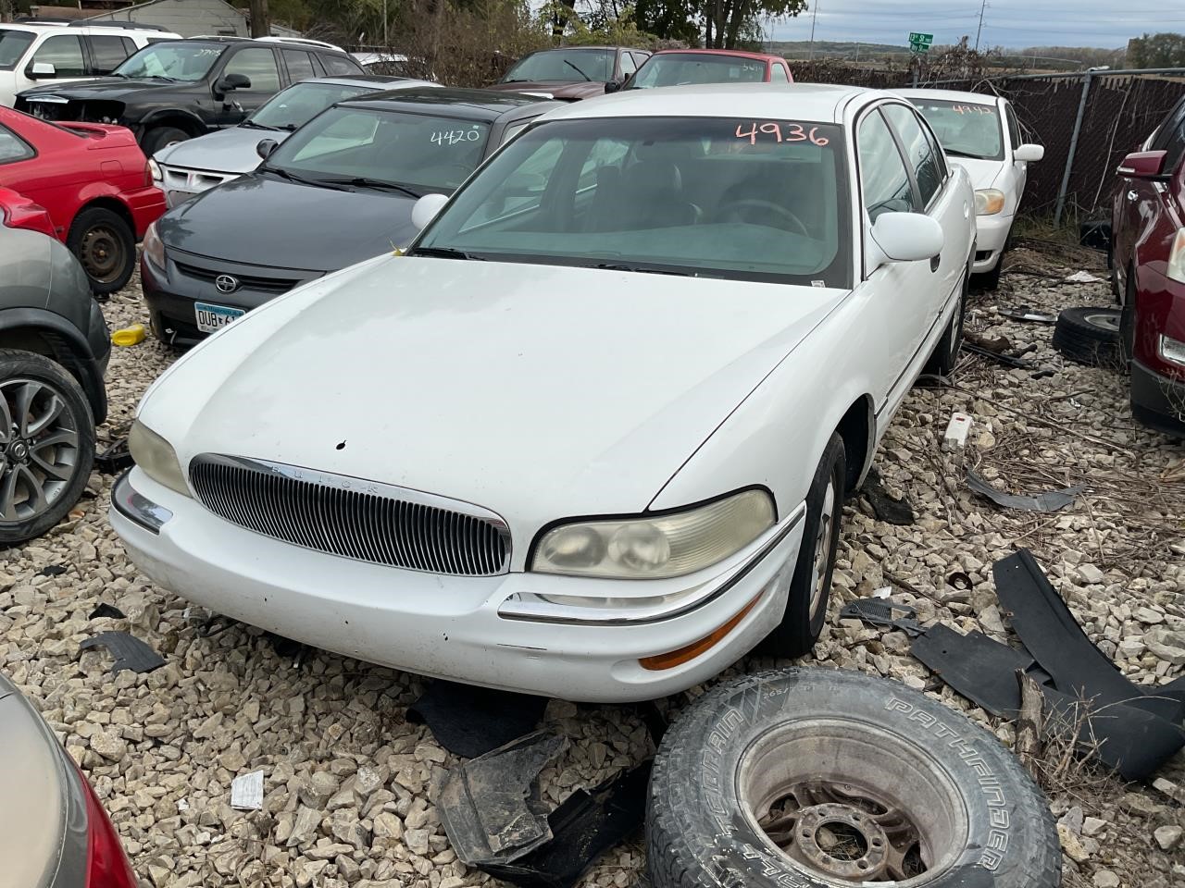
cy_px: 444
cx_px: 592
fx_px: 993
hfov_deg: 61.7
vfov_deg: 48.2
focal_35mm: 29
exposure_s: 1/855
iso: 16
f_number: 1.8
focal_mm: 3
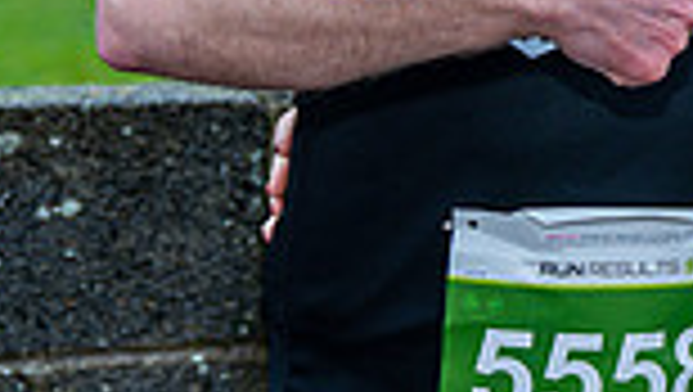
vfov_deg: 6.7
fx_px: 3329
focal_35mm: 181
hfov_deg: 11.4
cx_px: 1058
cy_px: -128
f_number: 2.8
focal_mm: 46
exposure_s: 1/320
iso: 100
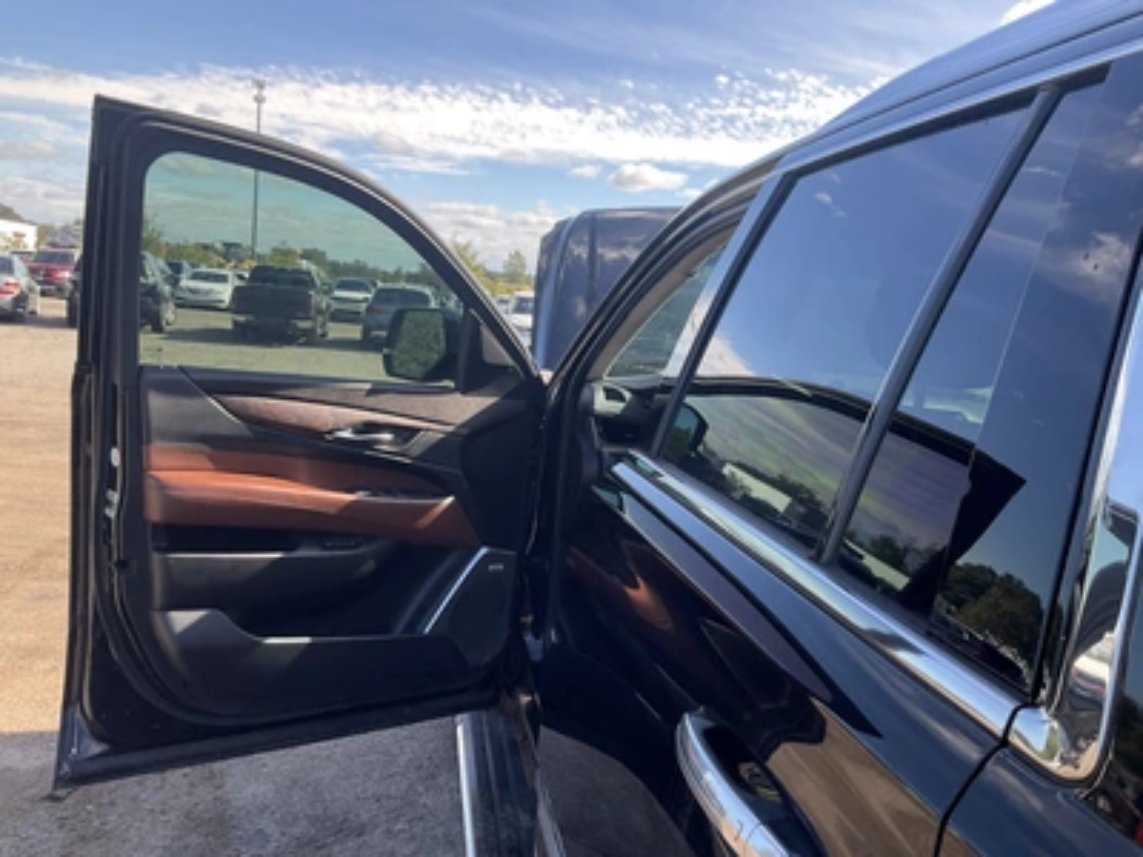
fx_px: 958
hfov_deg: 61.7
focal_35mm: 29
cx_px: 572
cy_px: 428
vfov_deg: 48.2
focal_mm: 3
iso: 25
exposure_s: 1/409
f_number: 1.8
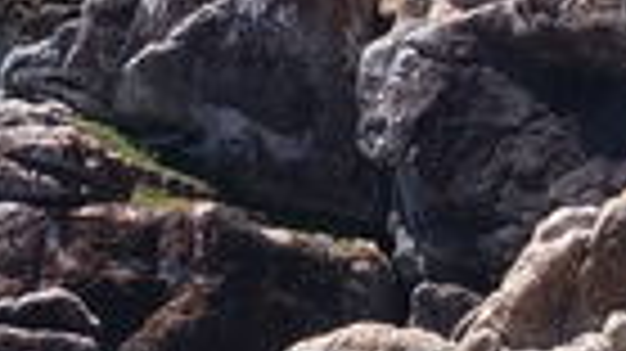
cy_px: -392
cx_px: -135
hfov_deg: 12.0
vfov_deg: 6.6
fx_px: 2920
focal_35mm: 176
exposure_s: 1/967
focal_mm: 5.25
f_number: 1.75
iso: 100
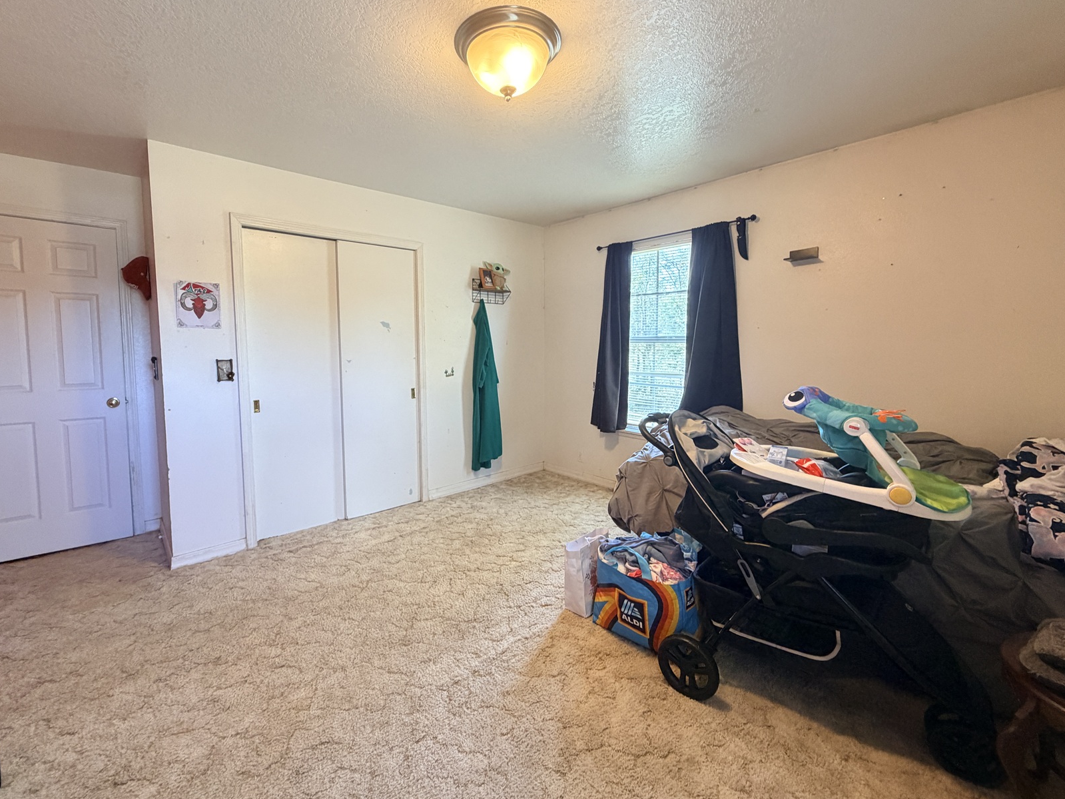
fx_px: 461
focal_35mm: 15
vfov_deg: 81.7
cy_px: 380
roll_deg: +0.2
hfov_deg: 98.1
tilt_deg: -5.2
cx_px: 509
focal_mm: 2.22
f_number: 2.2
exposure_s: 1/60
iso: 320
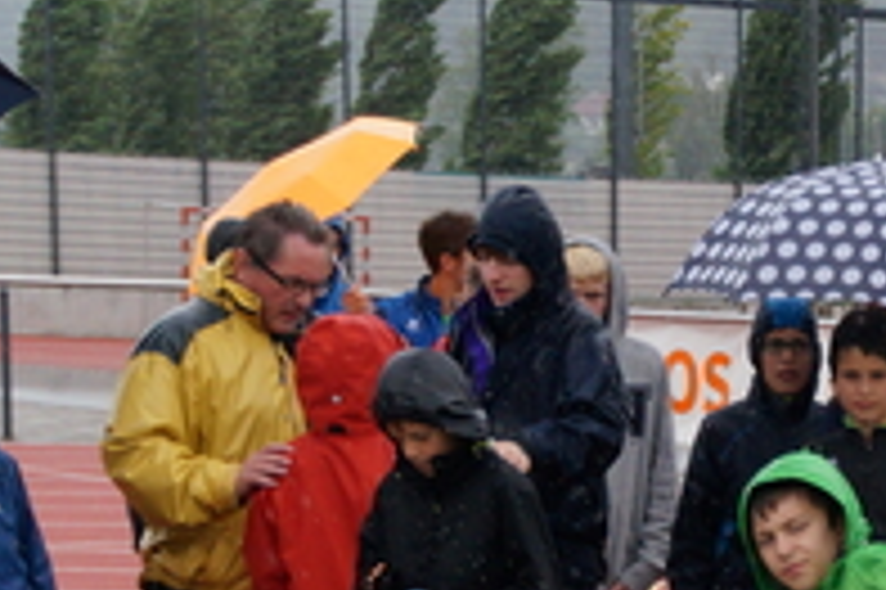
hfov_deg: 10.9
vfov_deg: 7.3
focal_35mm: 185
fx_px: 4558
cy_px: 736
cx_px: 1088
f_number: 4.5
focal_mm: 45
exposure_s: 1/2000
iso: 1000
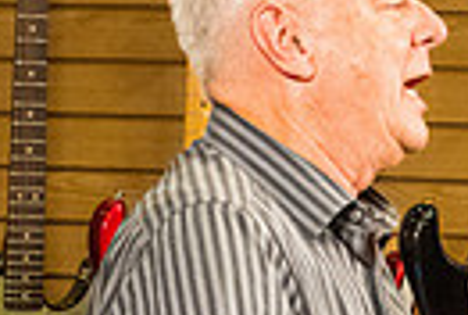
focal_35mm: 381
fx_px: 4964
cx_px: 982
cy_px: 456
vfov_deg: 3.6
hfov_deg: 5.3
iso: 20000
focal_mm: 84
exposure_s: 1/200
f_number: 6.3
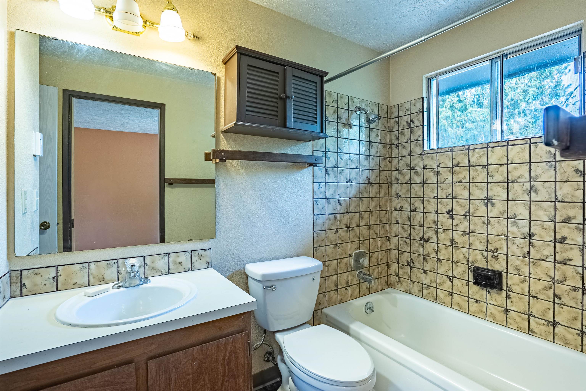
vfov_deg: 73.8
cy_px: 196
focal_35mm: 16
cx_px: 293
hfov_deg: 96.7
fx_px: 261
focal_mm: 16
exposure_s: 1/125
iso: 400
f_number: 8
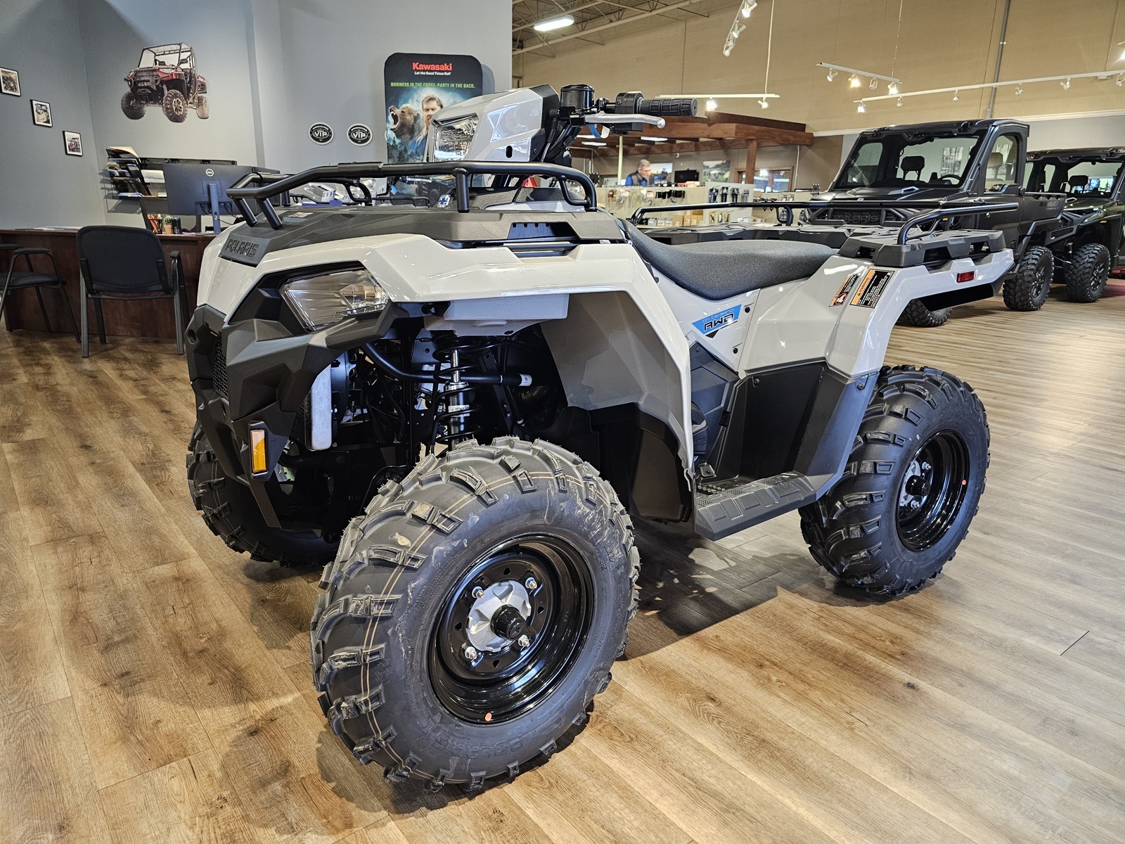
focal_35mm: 23
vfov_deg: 58.9
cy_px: 422
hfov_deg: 73.9
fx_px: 747
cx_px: 562
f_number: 1.7
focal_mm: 6.3
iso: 640
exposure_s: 1/60
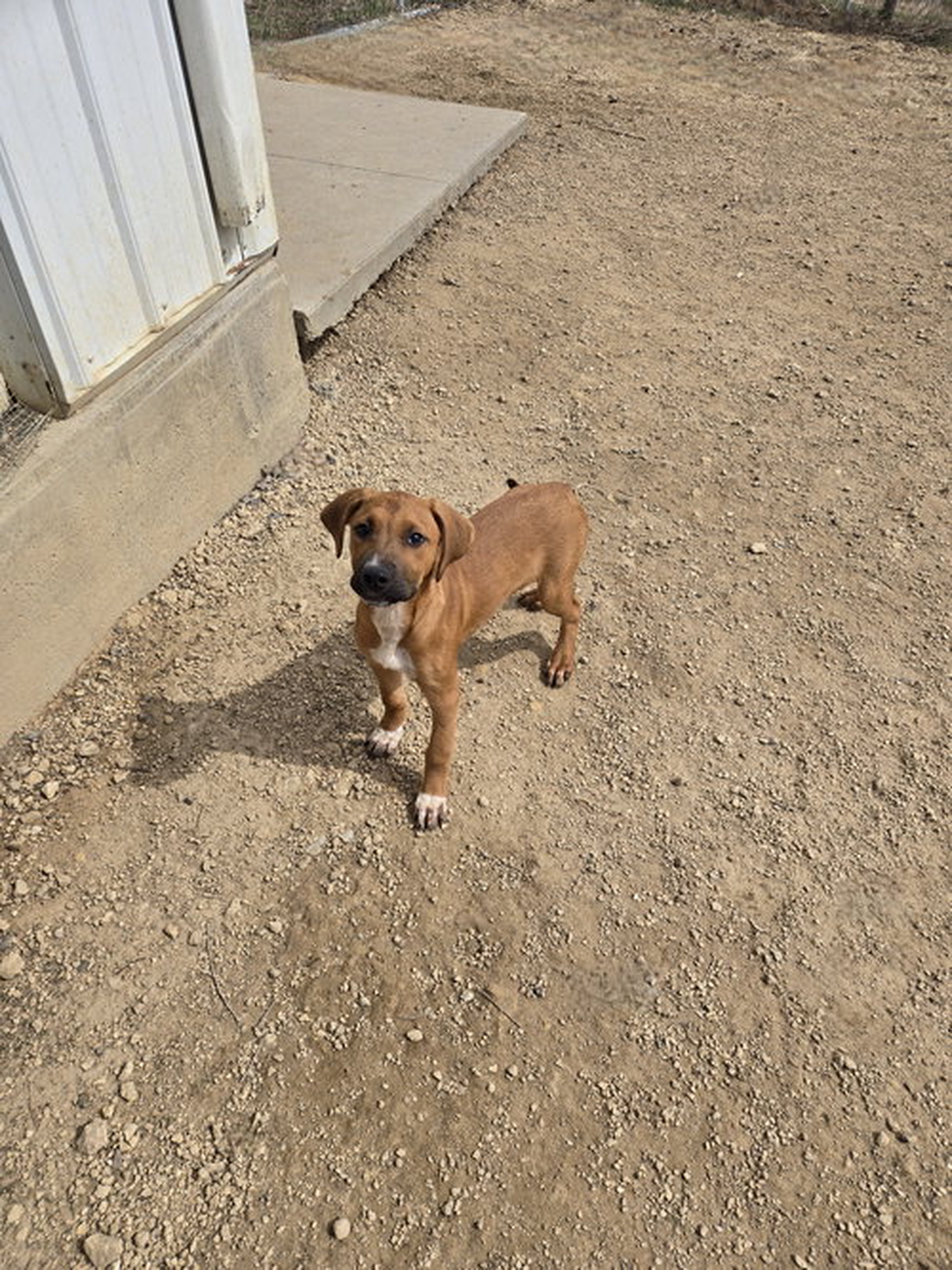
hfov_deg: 58.9
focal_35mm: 23
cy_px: 635
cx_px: 476
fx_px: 844
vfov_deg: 73.9
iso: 25
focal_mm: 5.4
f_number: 1.8
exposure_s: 1/2500
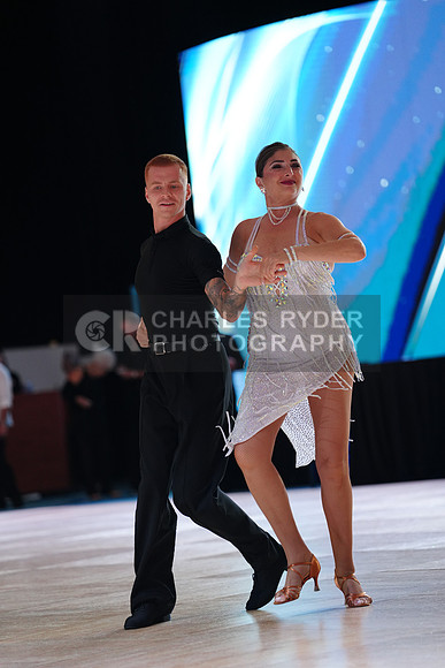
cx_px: 222
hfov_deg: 9.0
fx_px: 2816
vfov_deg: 13.5
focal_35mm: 152
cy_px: 334
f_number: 2.8
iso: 1250
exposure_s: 1/500
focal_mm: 152
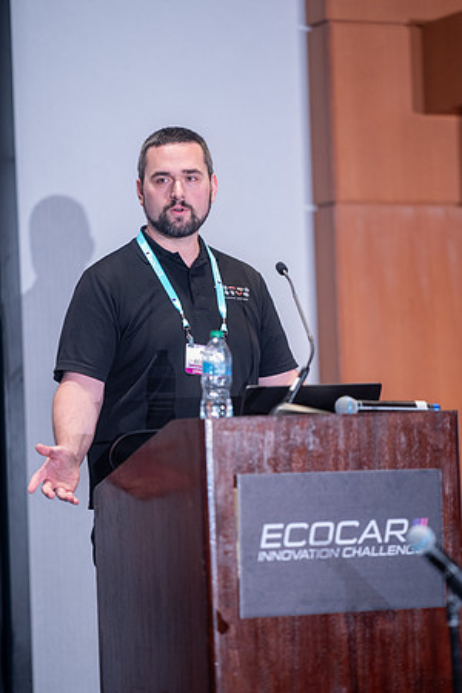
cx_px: 231
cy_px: 346
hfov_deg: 10.2
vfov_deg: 15.2
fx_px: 2599
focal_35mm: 135
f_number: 1.8
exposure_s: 1/200
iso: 1600
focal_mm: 135
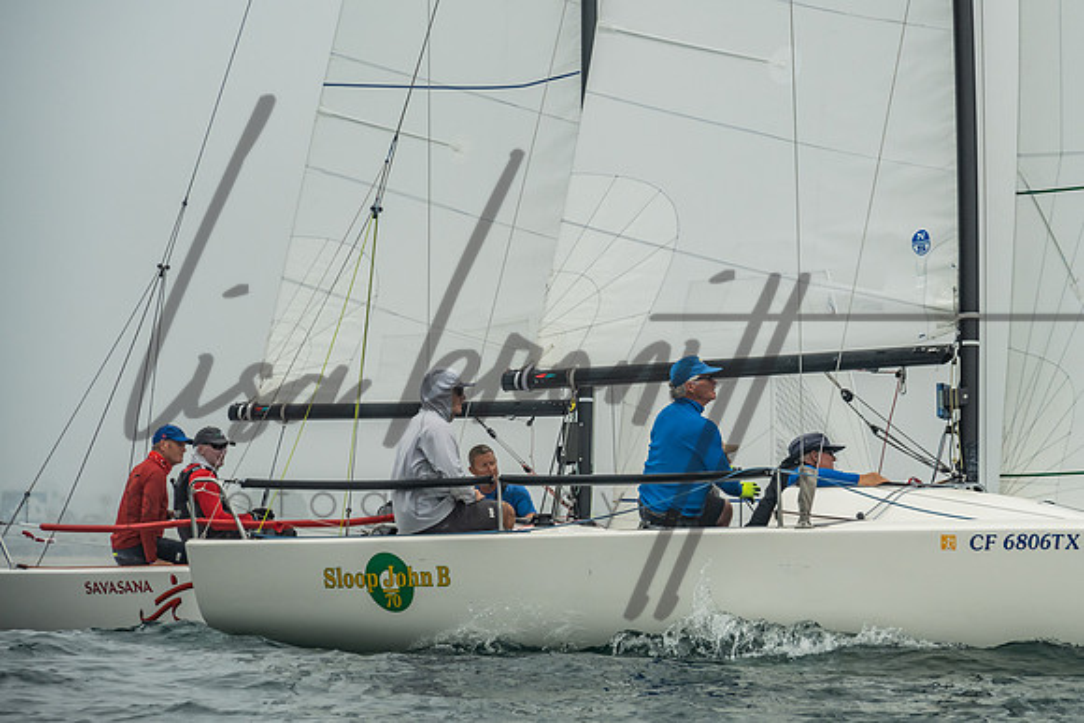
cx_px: 664
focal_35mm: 246
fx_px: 7422
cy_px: 348
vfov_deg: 5.6
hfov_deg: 8.4
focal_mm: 200
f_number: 9
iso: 800
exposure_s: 1/1250
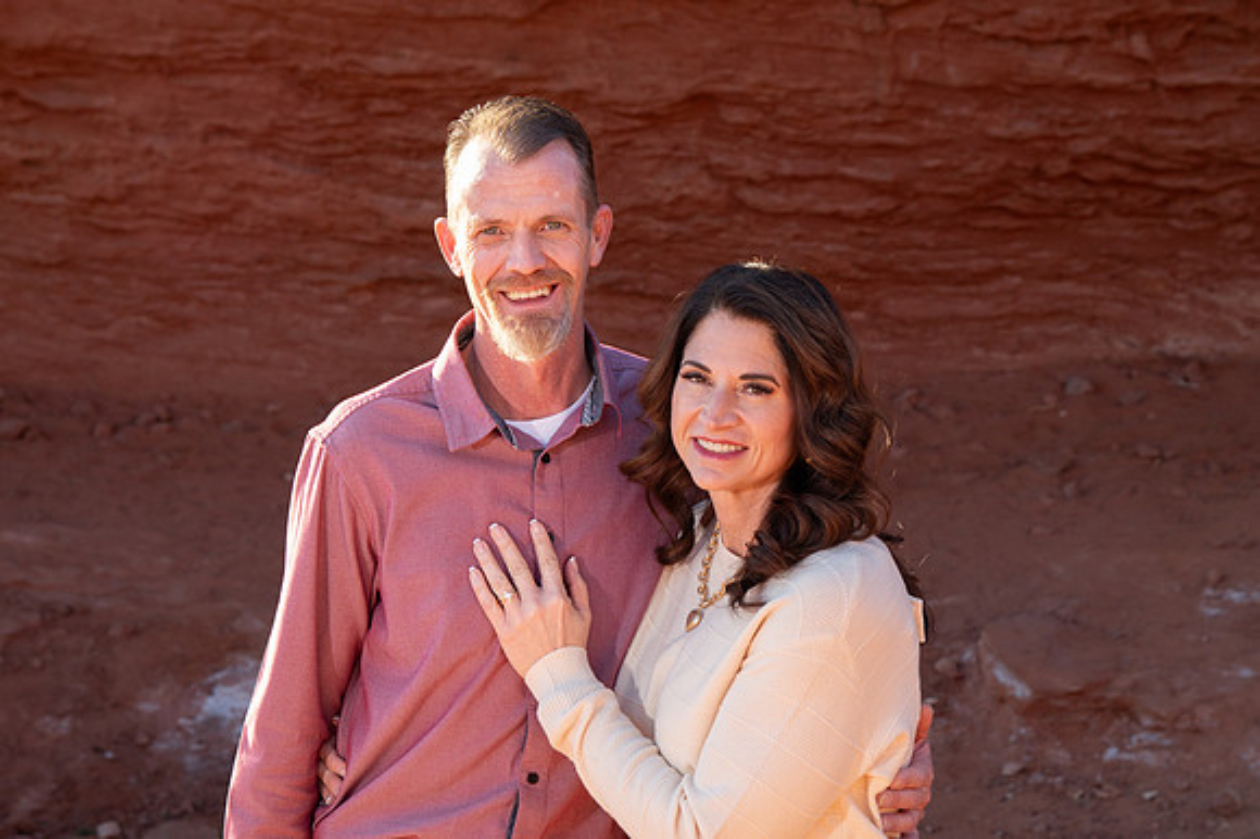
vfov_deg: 16.9
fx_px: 2825
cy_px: 355
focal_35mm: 81
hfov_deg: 25.1
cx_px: 639
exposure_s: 1/250
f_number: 6.3
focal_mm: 70
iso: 400
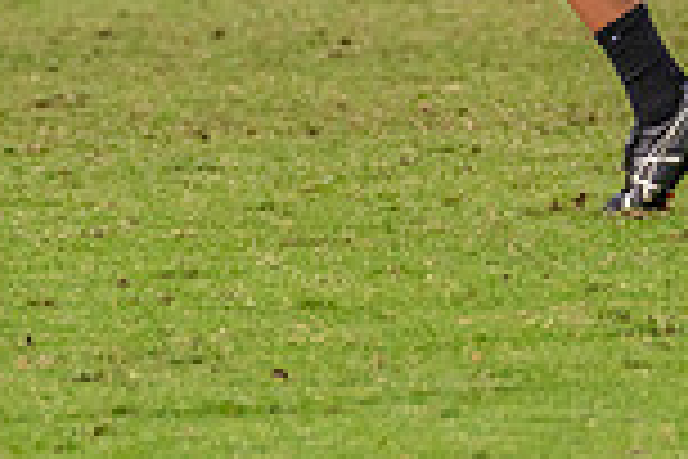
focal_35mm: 1601
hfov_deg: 1.3
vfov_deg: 0.9
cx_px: 238
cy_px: -435
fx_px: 30594
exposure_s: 1/1600
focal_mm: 330
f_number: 7.1
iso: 800
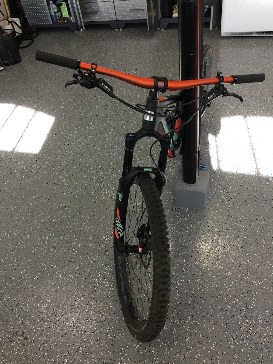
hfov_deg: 48.2
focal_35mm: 29
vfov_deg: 61.7
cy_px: 182
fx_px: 305
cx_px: 136
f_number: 2.2
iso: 50
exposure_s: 1/30
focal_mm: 4.15
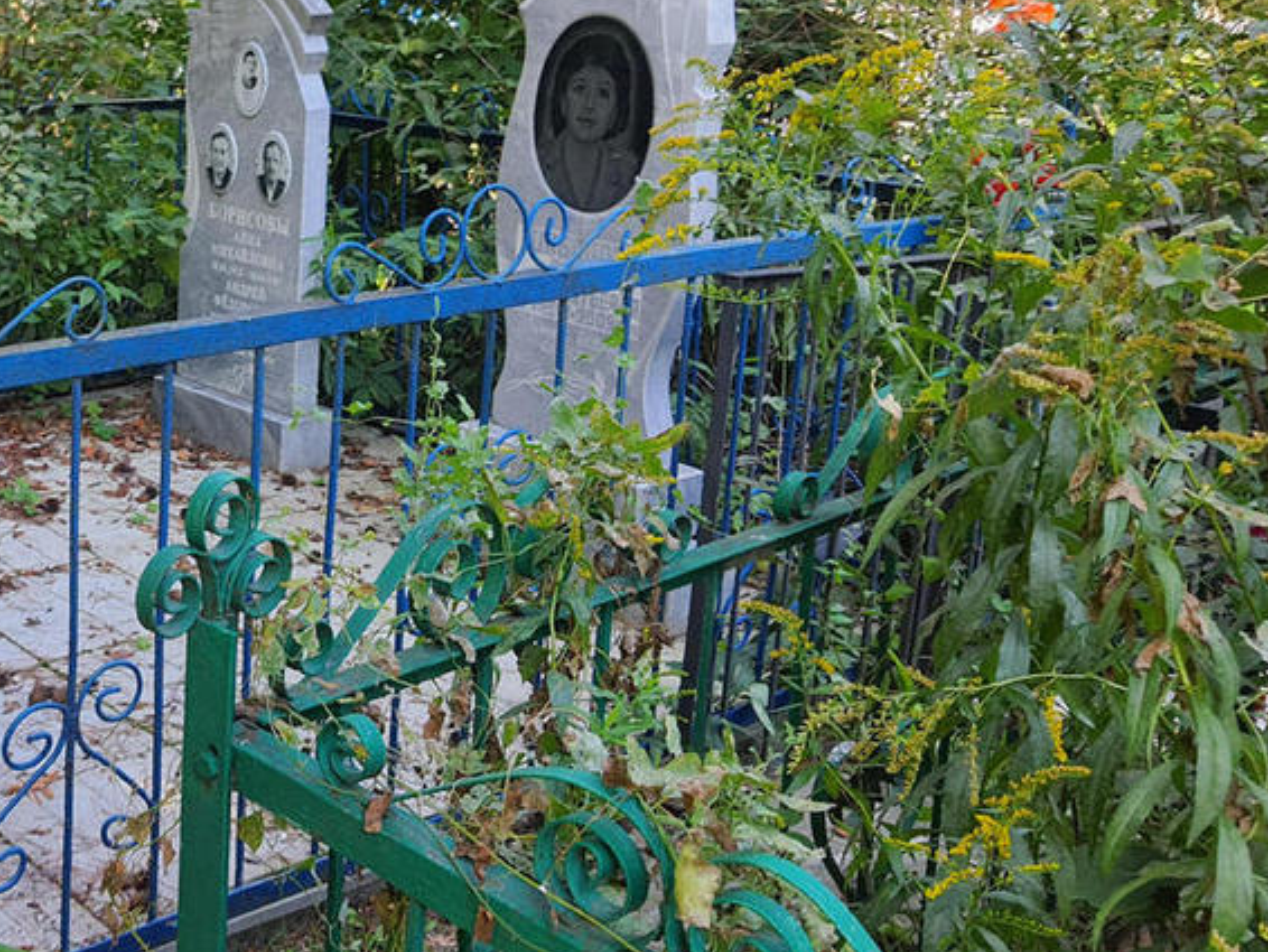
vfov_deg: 30.7
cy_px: 323
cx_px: 143
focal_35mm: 47
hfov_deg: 37.9
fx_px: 1722
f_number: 1.7
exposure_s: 1/153
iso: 50
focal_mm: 4.32
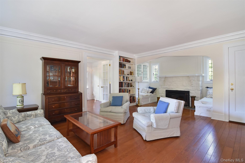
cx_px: 122
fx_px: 112
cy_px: 82
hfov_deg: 95.0
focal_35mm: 16
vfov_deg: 72.0
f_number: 8
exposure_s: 1/50
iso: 640
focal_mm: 11
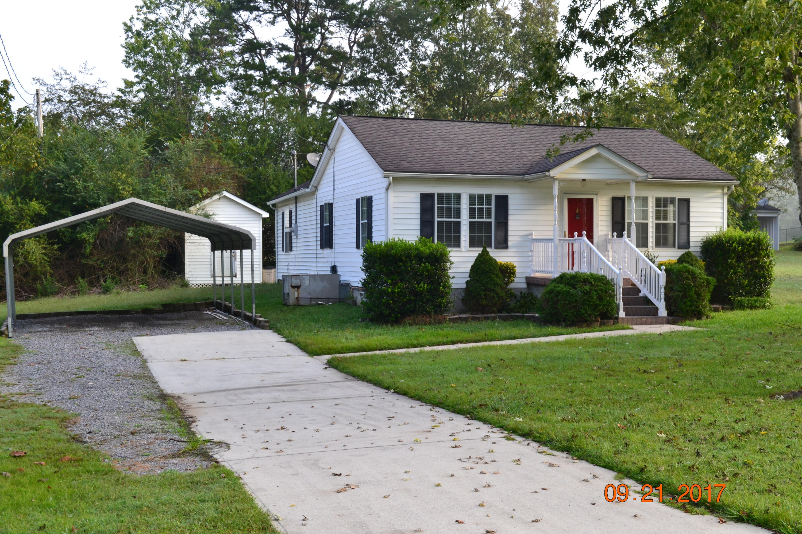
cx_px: 401
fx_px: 1002
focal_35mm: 45
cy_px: 267
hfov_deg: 43.6
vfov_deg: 29.9
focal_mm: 30
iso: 400
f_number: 9
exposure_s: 1/100
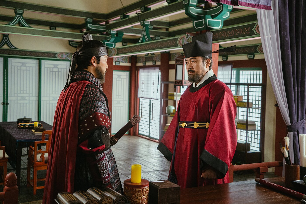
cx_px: 153
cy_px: 102
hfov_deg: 48.5
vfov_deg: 33.4
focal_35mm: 40
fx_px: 340
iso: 4000
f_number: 4
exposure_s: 1/100
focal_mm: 40
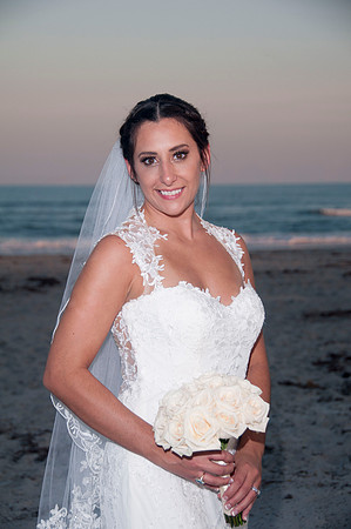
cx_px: 176
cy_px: 264
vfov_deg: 21.9
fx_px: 1363
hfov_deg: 14.7
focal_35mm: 93
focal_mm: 62
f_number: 5.6
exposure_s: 1/250
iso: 100
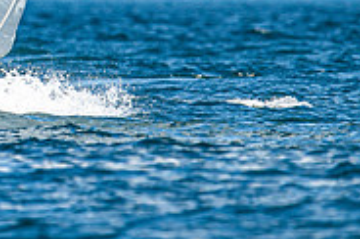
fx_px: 22680
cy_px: -34
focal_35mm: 2272
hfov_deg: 0.9
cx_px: -48
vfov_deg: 0.6
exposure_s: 1/2500
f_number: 5
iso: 400
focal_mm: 600
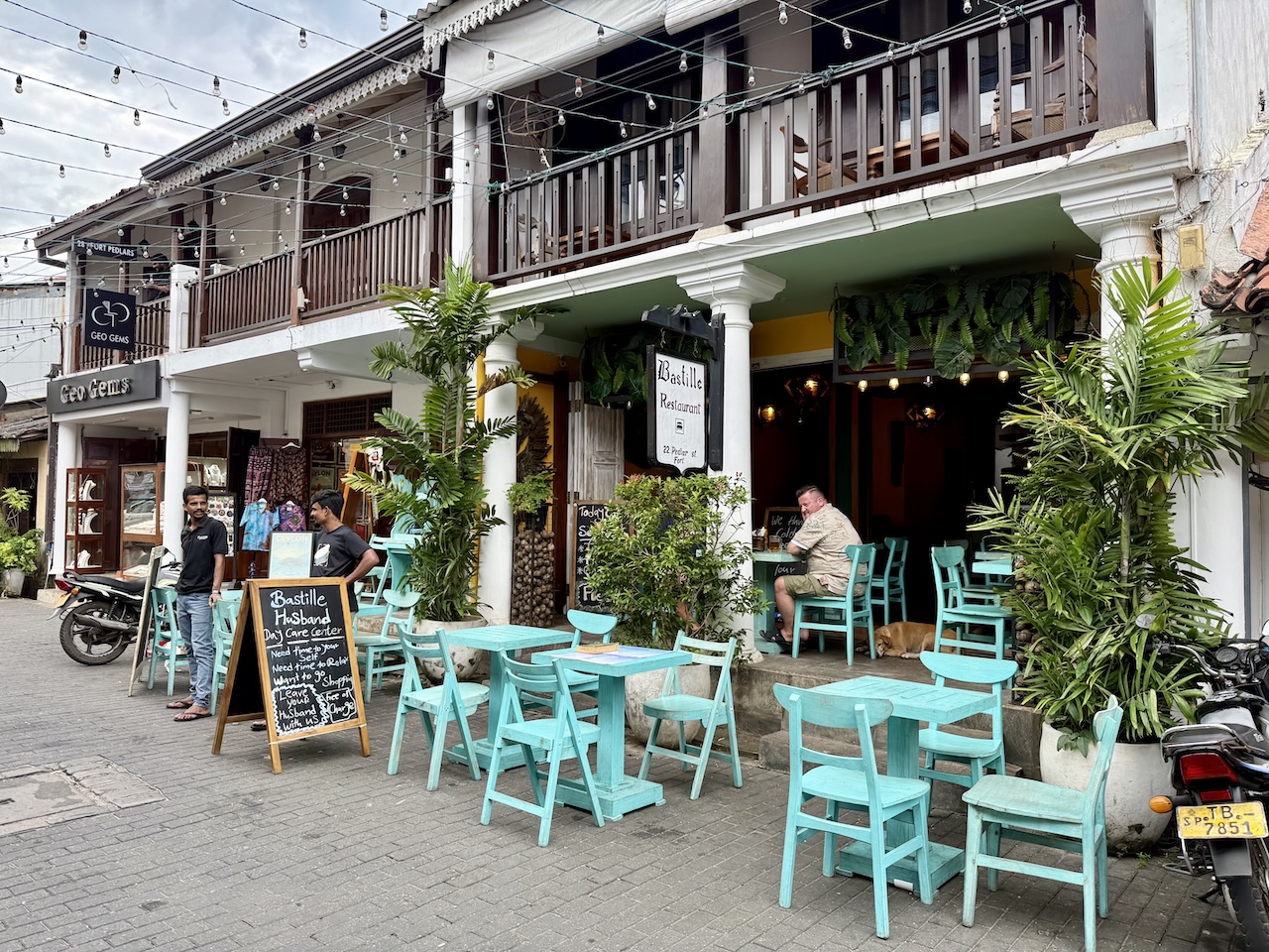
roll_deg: -2.6
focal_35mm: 24
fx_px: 880
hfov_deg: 71.6
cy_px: 476
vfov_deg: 56.8
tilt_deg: +4.1
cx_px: 634
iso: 80
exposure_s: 1/547
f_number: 1.78
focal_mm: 6.76
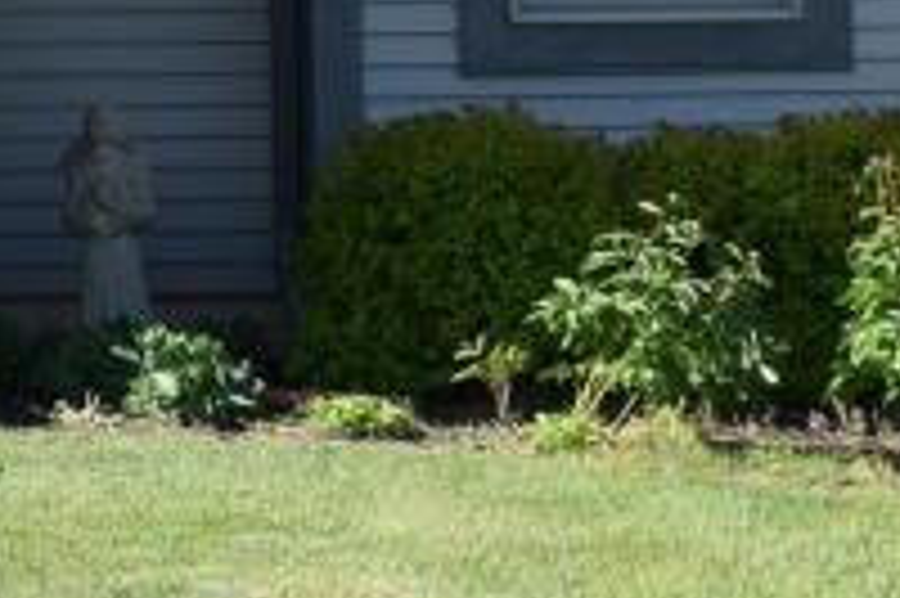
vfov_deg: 7.8
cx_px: -378
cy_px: -265
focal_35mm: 173
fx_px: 4321
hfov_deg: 11.5
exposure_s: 1/320
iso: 200
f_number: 8
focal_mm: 20
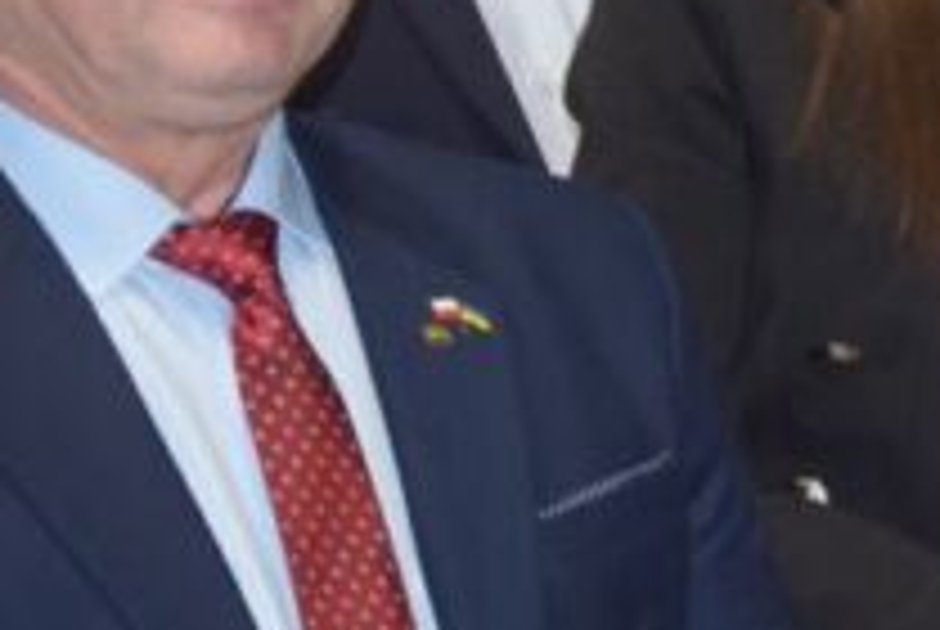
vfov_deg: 6.0
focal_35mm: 231
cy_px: 14
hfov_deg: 8.6
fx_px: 6040
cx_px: 1511
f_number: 4.8
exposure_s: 1/60
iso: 1000
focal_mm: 42
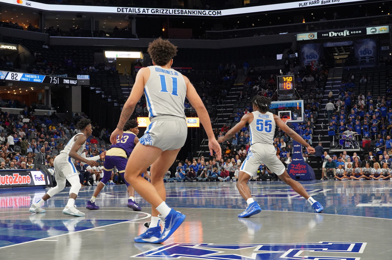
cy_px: 130
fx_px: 587
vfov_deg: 25.0
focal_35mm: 54
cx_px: 196
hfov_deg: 36.9
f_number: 6.3
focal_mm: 36
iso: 2000
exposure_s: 1/250
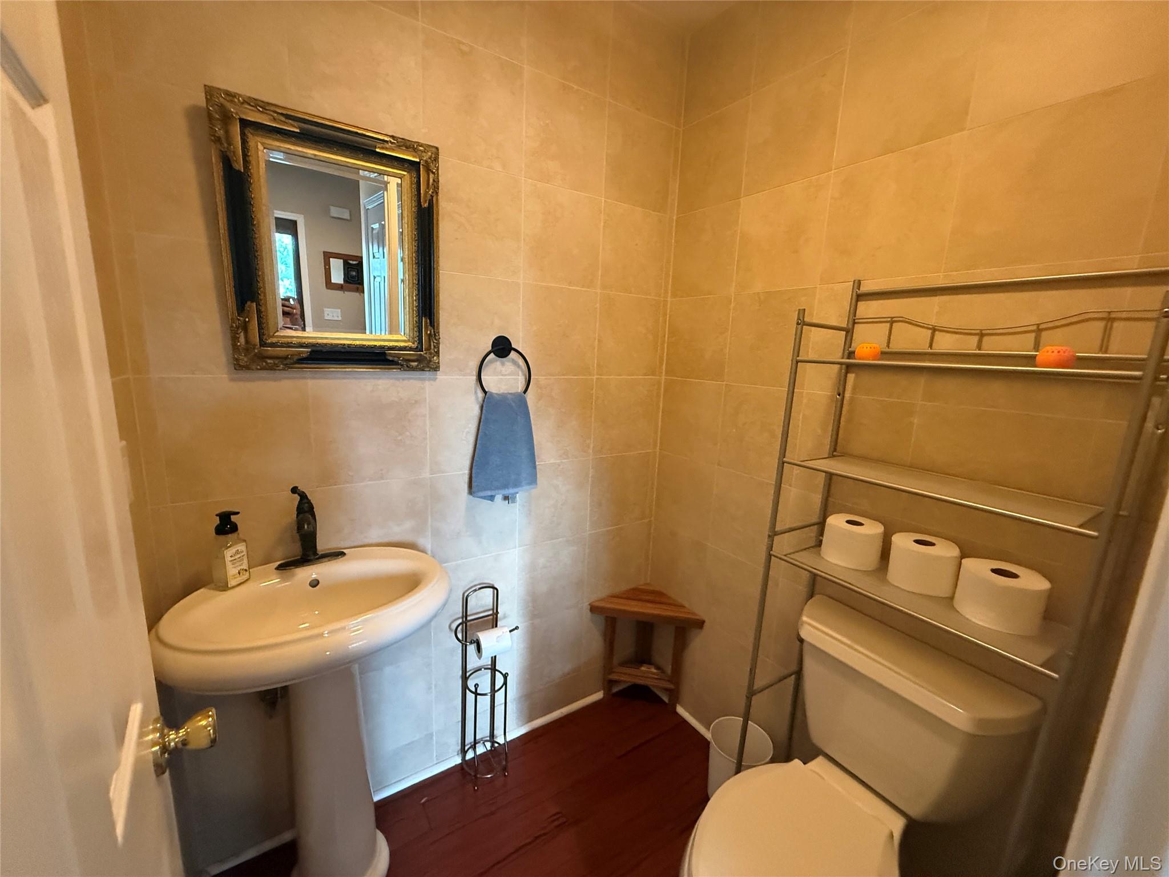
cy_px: 438
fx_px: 473
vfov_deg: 85.7
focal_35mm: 14
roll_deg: -2.5
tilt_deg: -11.6
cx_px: 584
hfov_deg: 102.1
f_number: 2.2
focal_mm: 2.22
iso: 640
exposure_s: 1/60
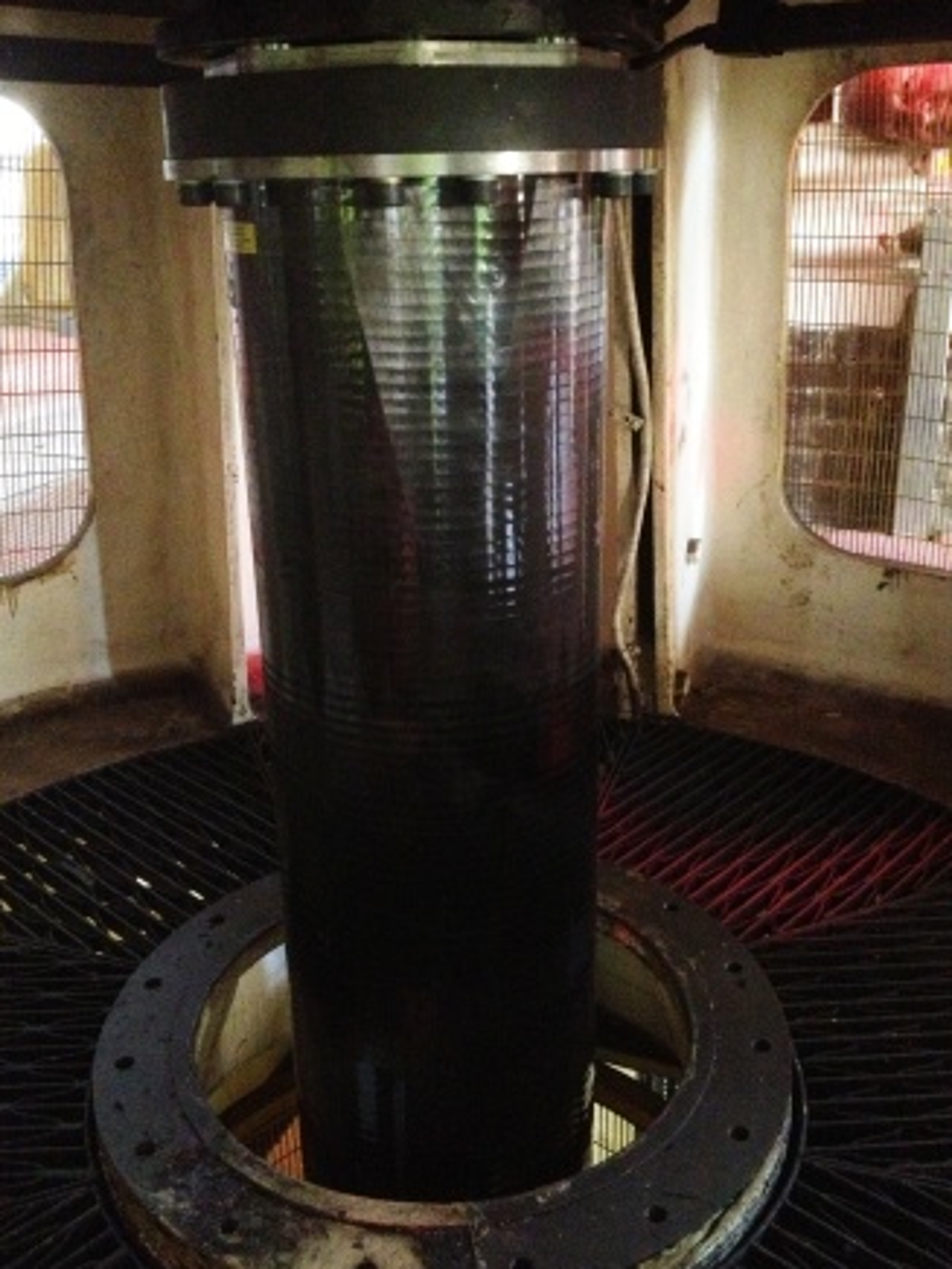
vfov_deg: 51.4
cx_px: 466
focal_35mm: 36
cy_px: 629
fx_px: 1320
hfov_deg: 39.7
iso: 800
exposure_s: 1/17
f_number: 2.4
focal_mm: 4.28
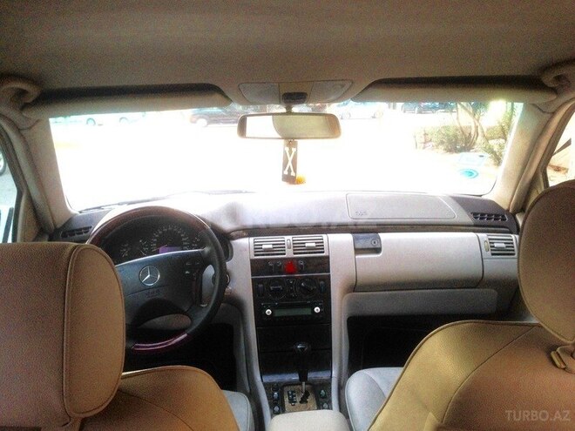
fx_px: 548
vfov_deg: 42.9
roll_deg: +0.8
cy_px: 216
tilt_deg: -10.2
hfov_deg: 55.4
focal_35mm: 33
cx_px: 288
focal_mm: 4.12
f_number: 2.4
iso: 64
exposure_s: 1/60
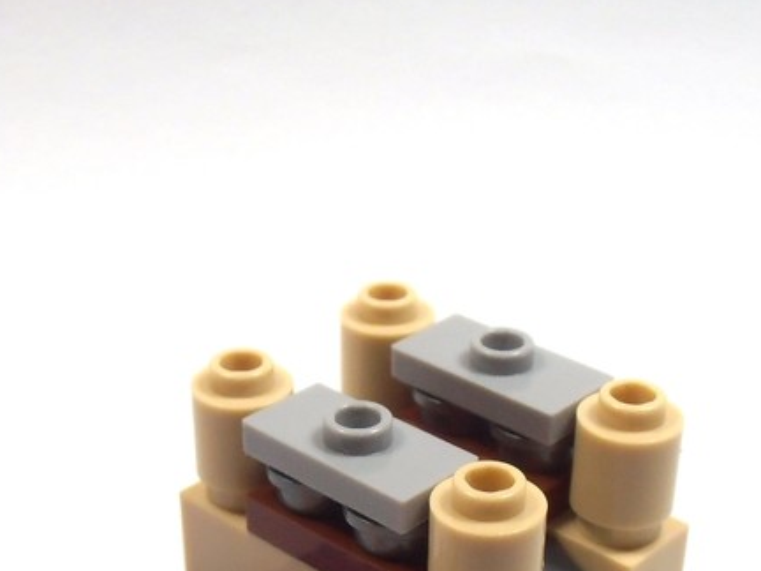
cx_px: 347
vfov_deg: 18.6
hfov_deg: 25.3
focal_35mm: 77
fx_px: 1693
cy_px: 574
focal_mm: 6.61
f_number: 3.9
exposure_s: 1/80
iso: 80
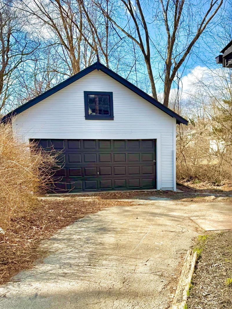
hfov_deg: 41.4
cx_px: 149
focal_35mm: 34
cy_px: 189
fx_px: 304
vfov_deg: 53.5
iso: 80
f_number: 1.78
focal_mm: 6.76
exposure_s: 1/4405
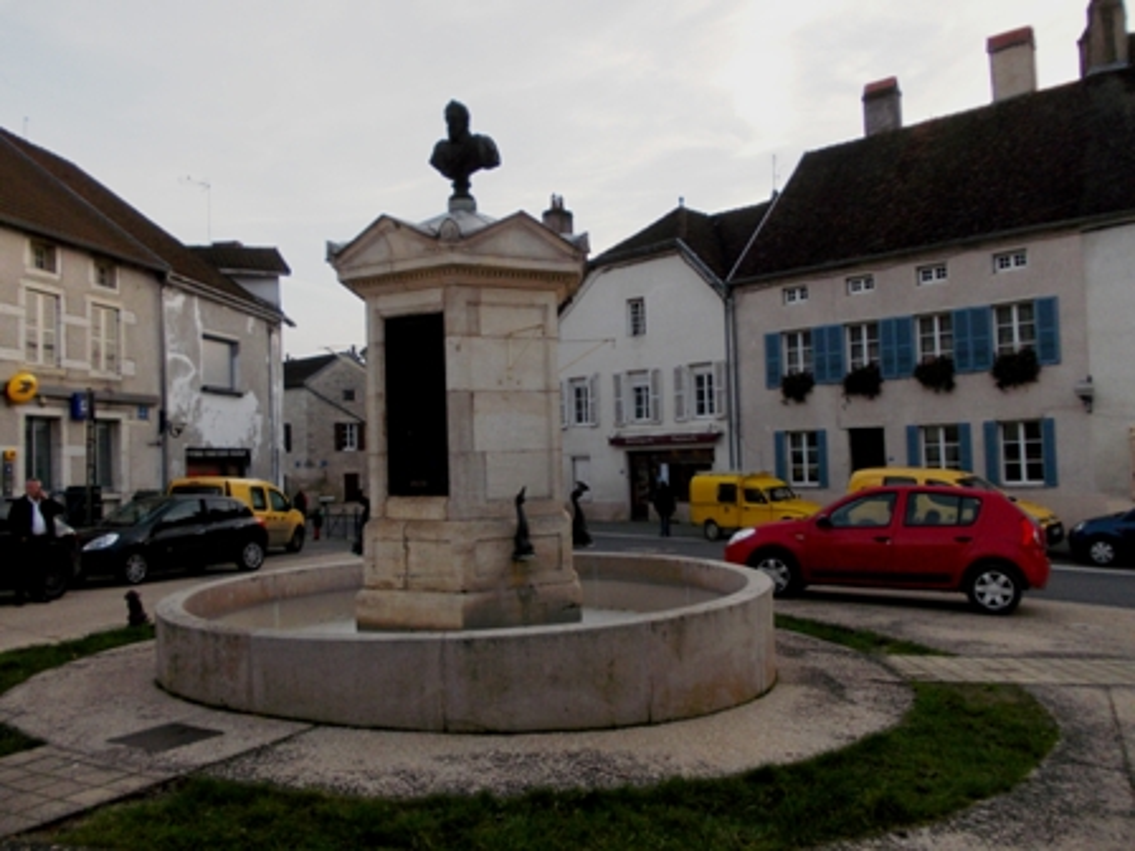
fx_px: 918
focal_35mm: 28
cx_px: 568
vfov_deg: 49.7
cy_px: 426
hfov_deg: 63.4
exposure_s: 1/320
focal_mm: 4
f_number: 2.7
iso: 80
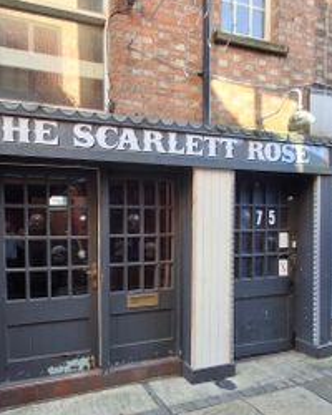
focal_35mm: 25
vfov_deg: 67.7
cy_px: 241
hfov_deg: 55.9
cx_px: 118
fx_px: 307
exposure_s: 1/60
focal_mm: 1.64
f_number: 2.2
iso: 40
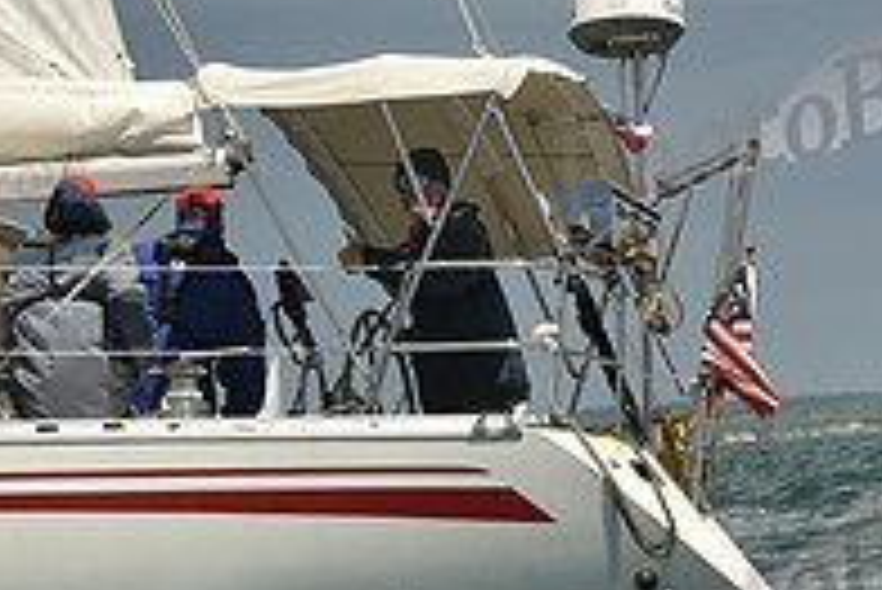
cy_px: 403
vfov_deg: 3.5
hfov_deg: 5.2
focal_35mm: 399
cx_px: 324
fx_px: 9782
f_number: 14
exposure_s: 1/800
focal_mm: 135
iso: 320
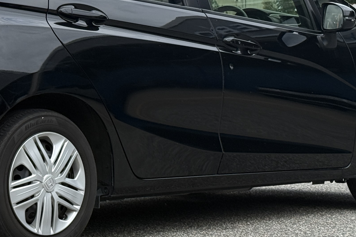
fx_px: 1246
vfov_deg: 10.8
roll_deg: +0.4
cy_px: 38
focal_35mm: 126
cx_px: 84
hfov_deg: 16.2
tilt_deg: +3.0
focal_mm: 6.76
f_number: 1.78
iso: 64
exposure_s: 1/1754
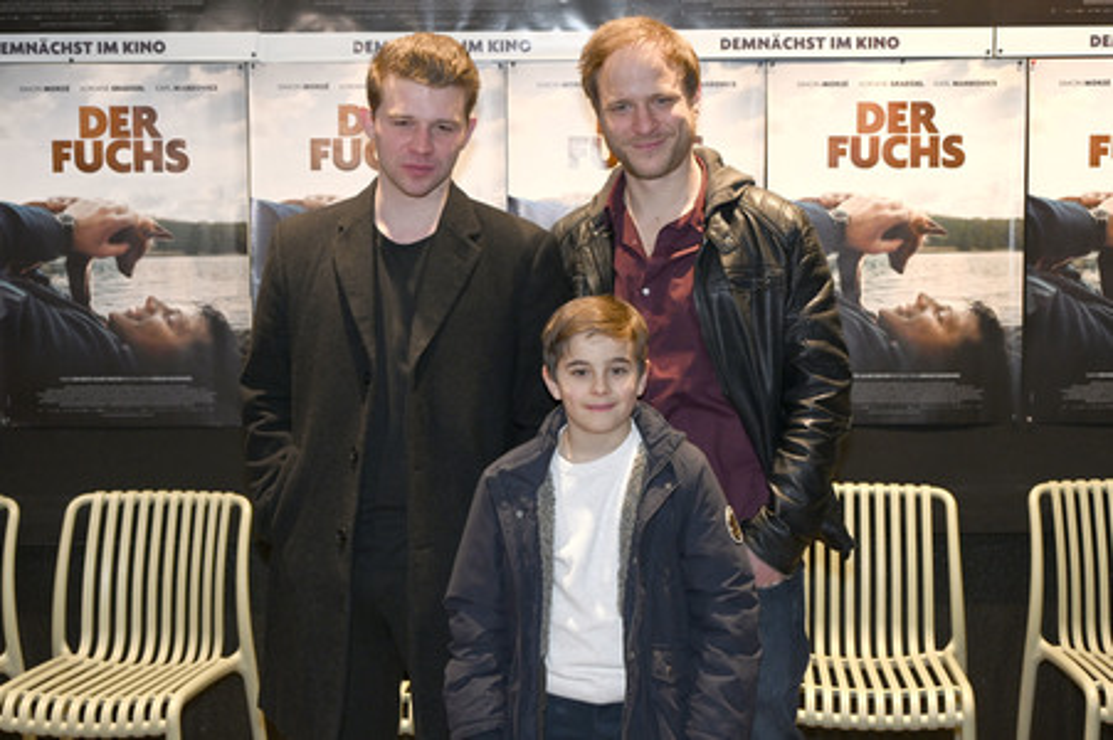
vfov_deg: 28.0
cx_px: 556
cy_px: 370
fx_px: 1483
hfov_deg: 41.1
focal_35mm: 48
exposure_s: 1/125
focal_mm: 48
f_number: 5.3
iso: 1250
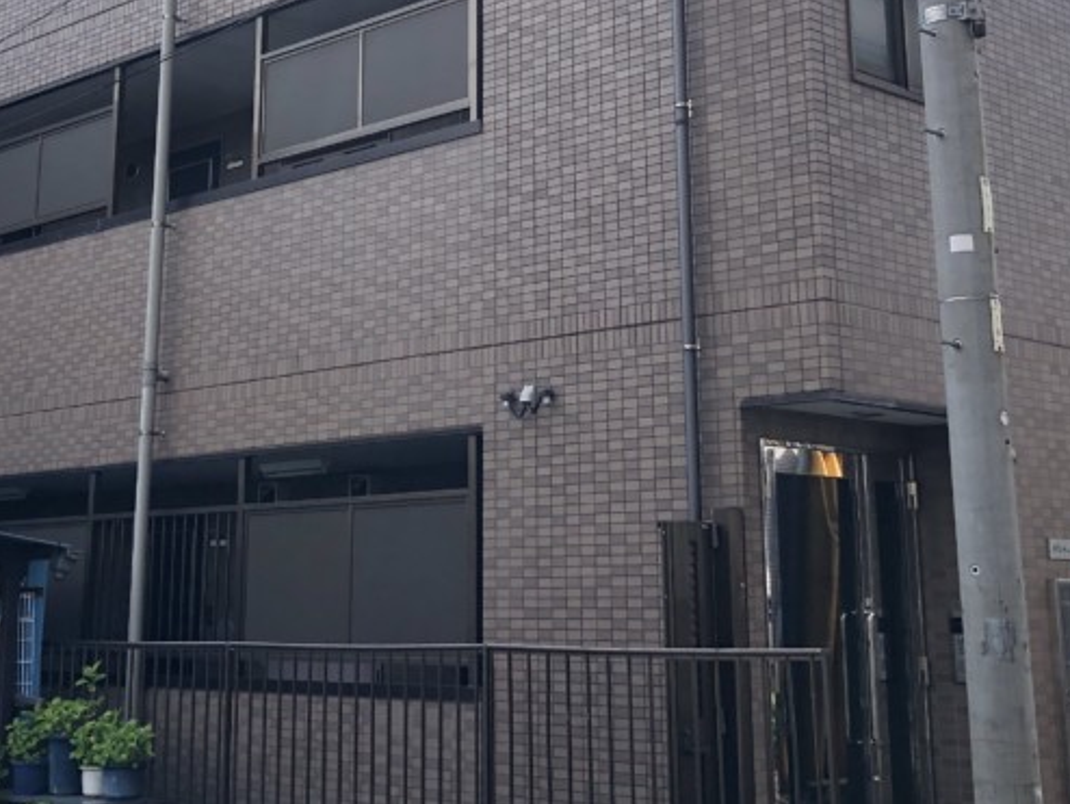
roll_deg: -1.4
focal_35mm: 58
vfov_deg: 24.7
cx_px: 511
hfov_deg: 33.2
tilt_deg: +17.0
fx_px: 1794
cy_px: 132
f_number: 1.8
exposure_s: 1/1021
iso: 20
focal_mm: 3.99
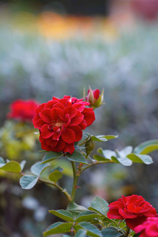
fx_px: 691
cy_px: 118
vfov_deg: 19.5
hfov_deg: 13.0
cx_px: 79
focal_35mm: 105
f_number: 5.6
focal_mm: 105
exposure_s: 1/250
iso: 1000
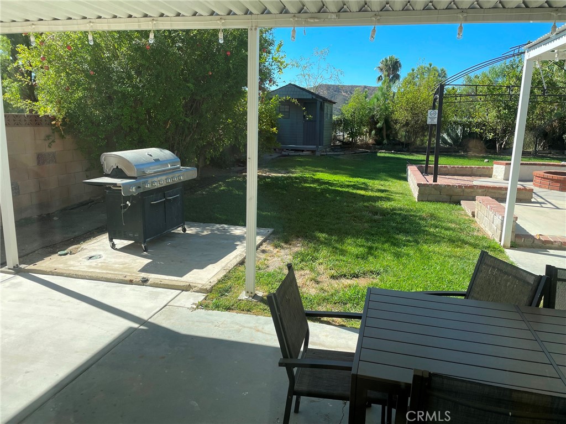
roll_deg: -1.2
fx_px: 425
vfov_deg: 53.0
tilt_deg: -12.0
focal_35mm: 26
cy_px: 212
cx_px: 283
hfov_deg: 67.3
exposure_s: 1/1383
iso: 32
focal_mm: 4.2
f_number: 1.6
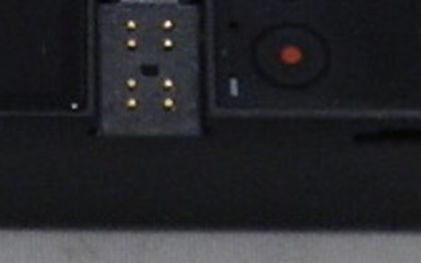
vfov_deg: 3.9
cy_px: -107
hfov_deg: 6.2
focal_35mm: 339
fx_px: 3890
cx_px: 37
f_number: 4.4
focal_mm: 14.9
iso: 800
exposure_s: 1/100
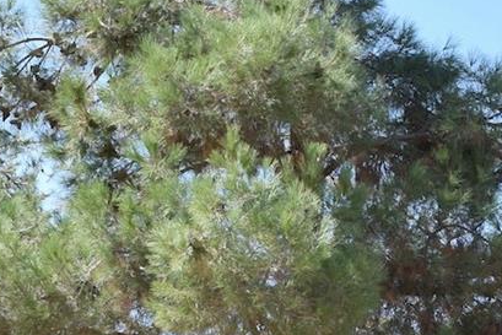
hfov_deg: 14.3
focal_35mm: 143
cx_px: 352
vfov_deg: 9.4
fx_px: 1995
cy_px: 429
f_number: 9
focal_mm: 26
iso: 200
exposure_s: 1/320
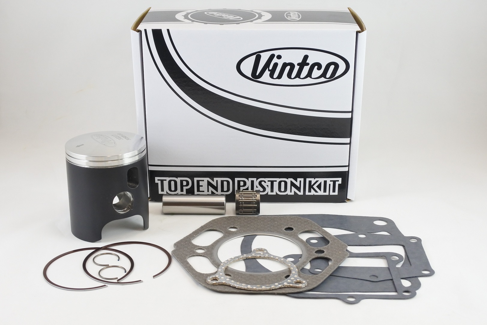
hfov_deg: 49.6
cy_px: 162
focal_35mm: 39
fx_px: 528
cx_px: 244
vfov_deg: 34.2
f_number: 4.2
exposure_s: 1/125
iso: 560
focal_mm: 14.7
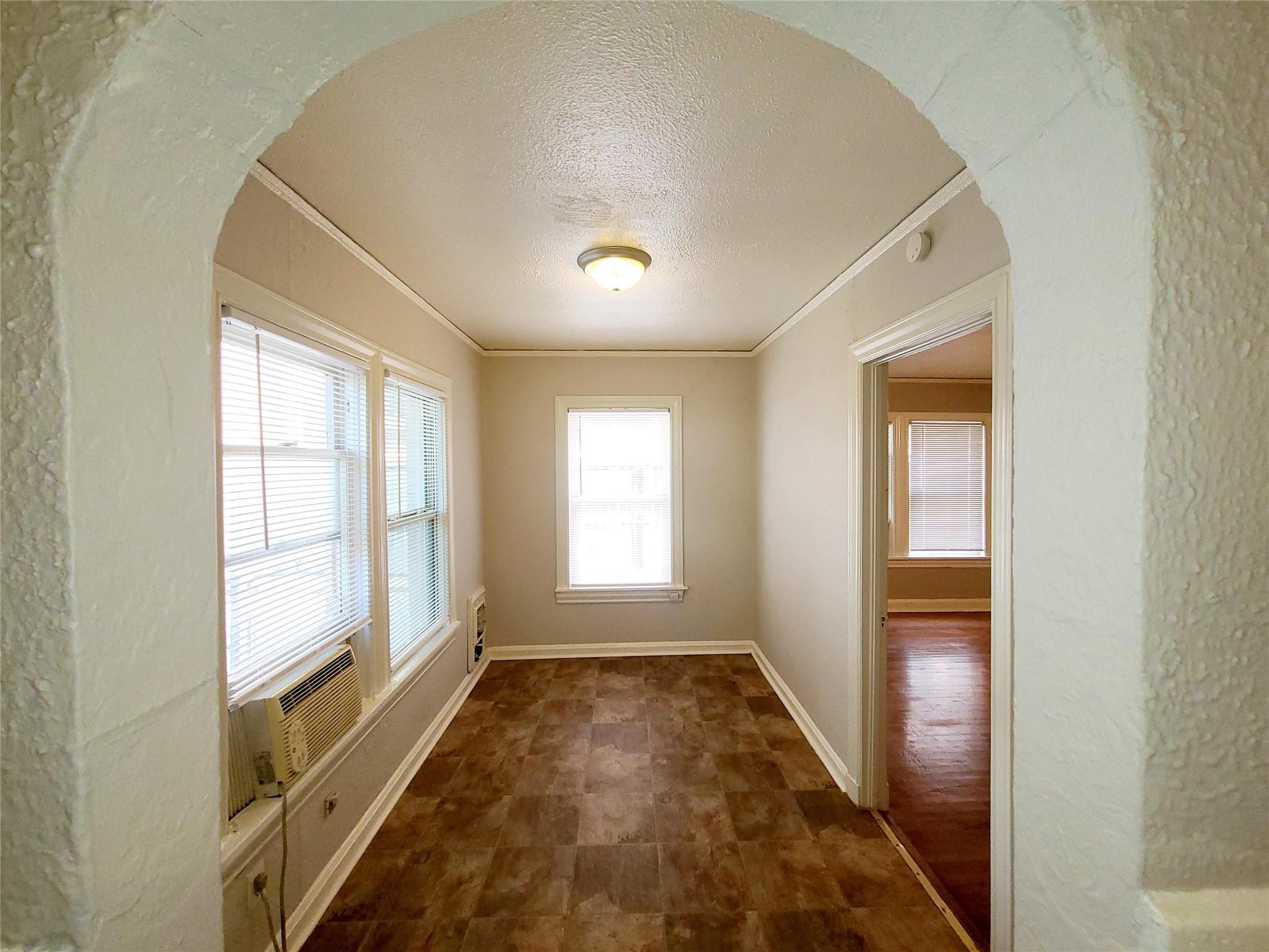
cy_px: 476
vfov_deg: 89.9
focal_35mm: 13
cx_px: 634
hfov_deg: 106.2
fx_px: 477
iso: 100
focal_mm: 2.2
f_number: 2.2
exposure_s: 1/59
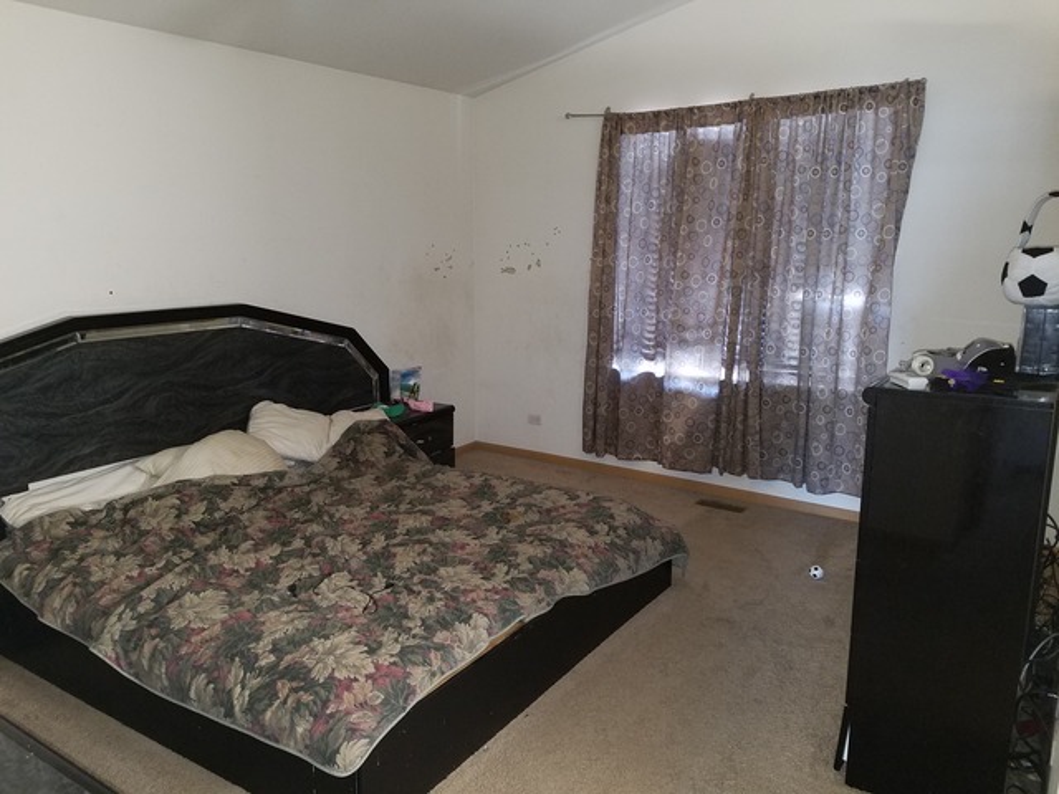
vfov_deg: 53.1
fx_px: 795
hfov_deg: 67.3
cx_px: 530
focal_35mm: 26
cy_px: 397
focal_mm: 4.2
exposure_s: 1/10
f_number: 1.7
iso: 200
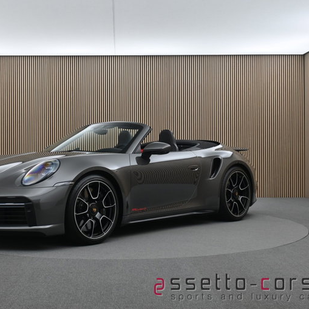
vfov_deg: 33.4
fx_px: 515
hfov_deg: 33.2
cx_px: 114
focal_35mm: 51
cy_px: 155
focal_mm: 26.5
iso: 400
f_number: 4.5
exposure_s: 1/40
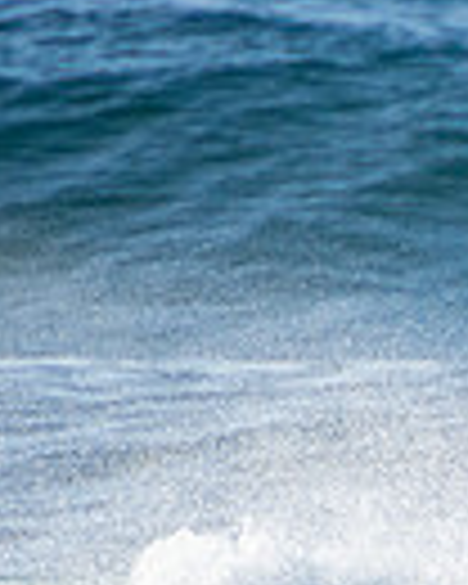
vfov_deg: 0.8
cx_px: 896
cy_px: 763
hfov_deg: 0.6
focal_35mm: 2505
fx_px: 43371
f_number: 5.6
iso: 320
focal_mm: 400
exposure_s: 1/2000
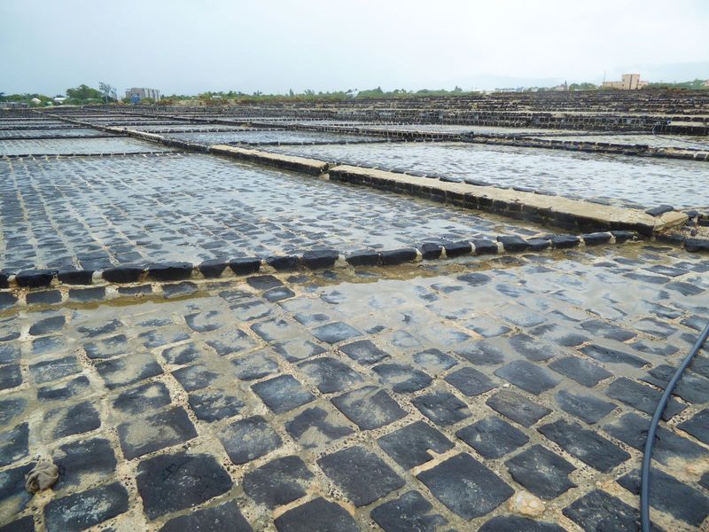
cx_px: 354
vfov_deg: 56.8
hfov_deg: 71.6
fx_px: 492
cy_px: 266
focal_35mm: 24
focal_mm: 4.3
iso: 80
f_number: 3.3
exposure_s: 1/320
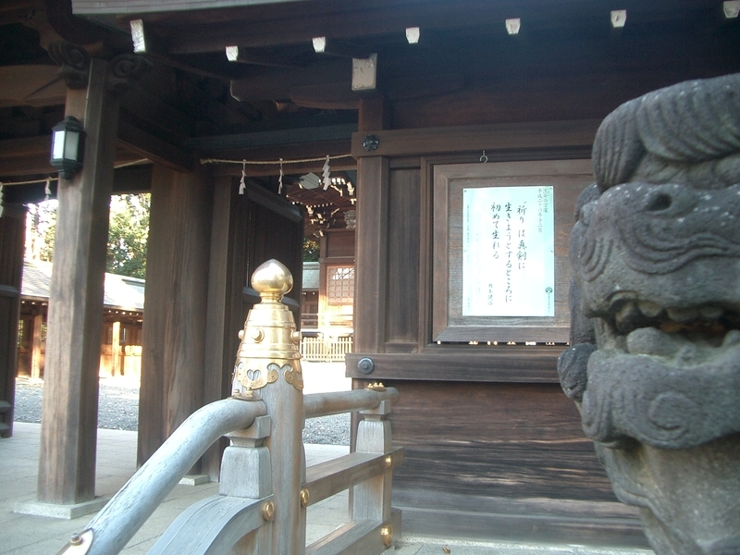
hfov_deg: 52.6
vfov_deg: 40.7
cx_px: 370
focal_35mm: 35
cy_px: 278
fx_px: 748
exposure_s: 1/30
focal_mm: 5.8
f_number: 2.6
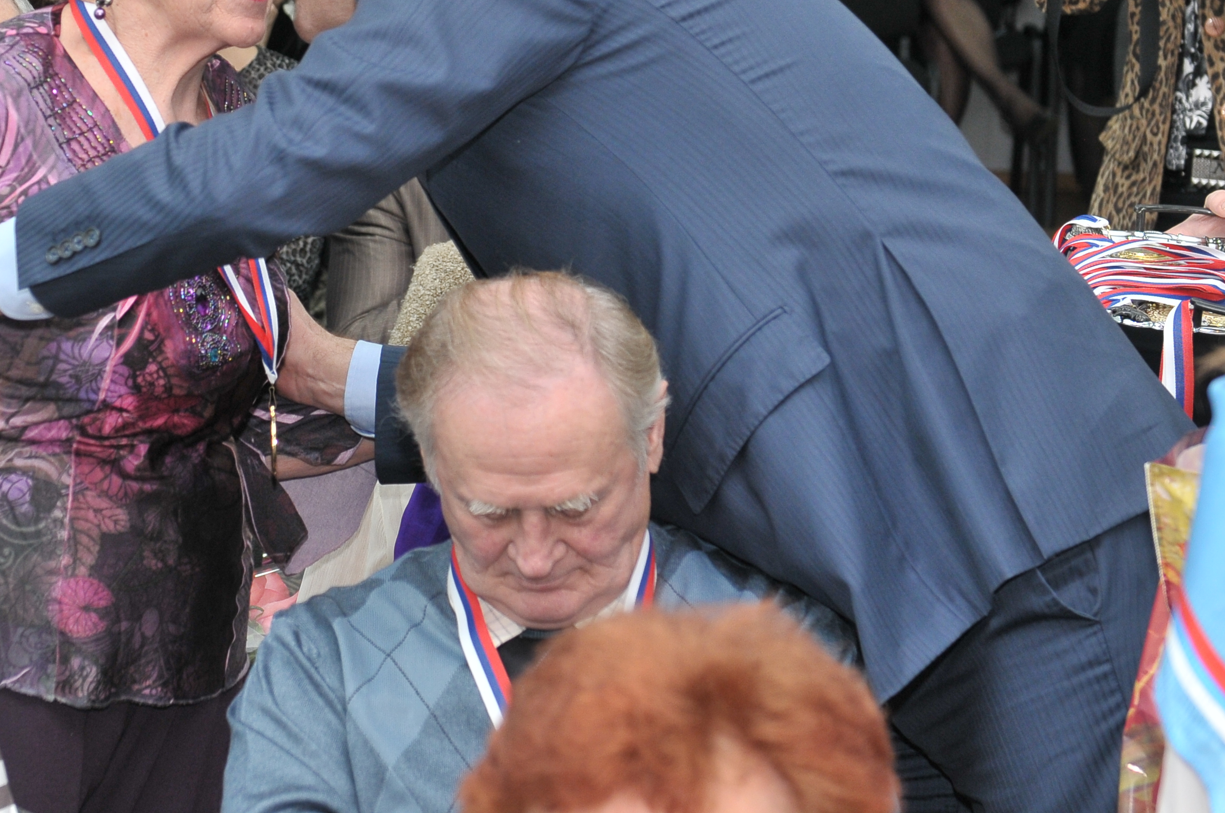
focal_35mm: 111
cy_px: 61
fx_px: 3772
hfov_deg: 18.3
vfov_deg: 12.2
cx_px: 244
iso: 320
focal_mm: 40
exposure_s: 1/80
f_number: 3.5
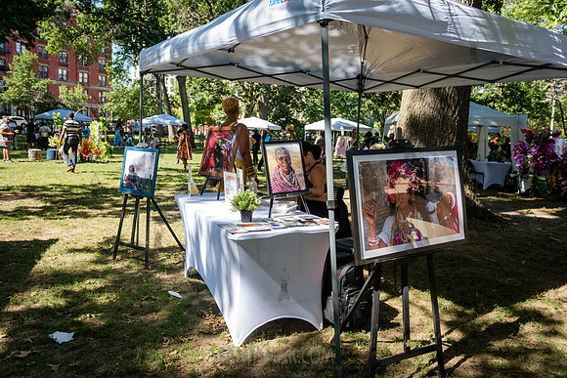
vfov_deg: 45.0
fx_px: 457
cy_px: 189
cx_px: 284
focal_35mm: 29
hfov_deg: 63.6
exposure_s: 1/1600
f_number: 4
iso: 1250
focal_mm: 29
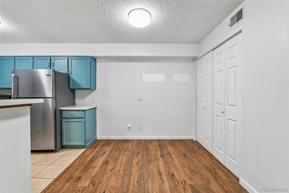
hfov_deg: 96.7
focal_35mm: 16
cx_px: 144
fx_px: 128
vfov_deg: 73.7
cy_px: 96
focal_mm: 16
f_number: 11
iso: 400
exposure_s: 1/6
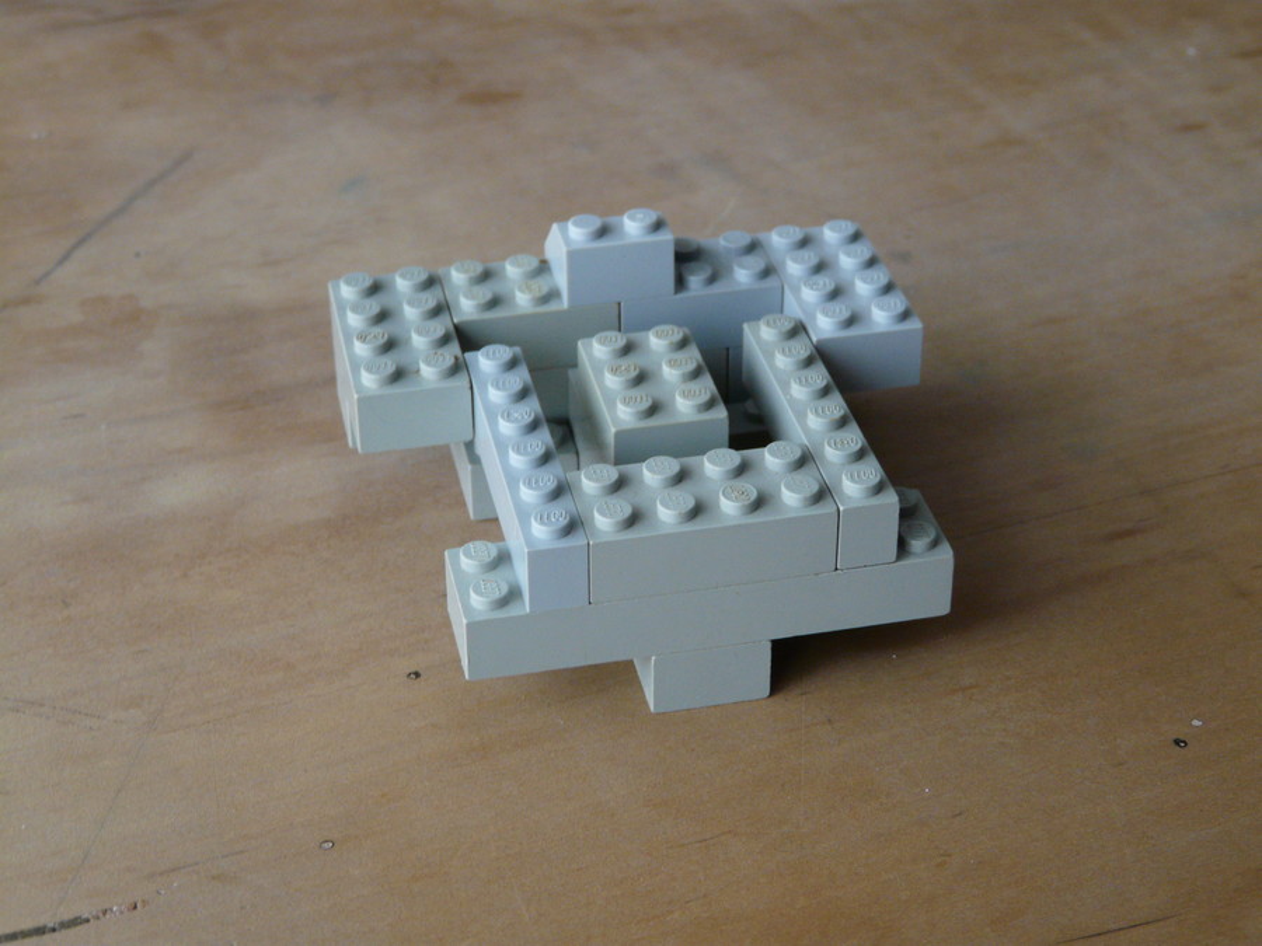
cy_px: 473
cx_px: 631
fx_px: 2406
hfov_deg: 29.4
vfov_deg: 22.3
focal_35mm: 66
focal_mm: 10.8
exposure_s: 1/8
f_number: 3.2
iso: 200
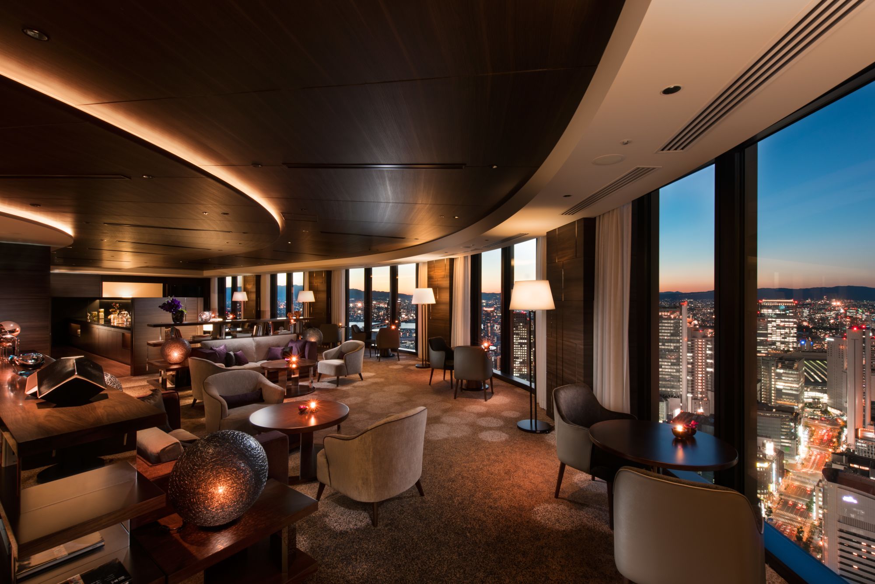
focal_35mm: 16
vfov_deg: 73.8
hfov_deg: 96.7
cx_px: 438
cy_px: 292
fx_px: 389
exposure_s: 1/8
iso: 200
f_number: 13
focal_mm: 16
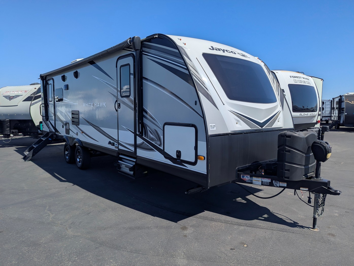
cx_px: 177
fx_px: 246
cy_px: 133
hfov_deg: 71.5
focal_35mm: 24
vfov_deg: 56.9
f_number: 1.85
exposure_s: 1/4049
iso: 46
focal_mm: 6.81
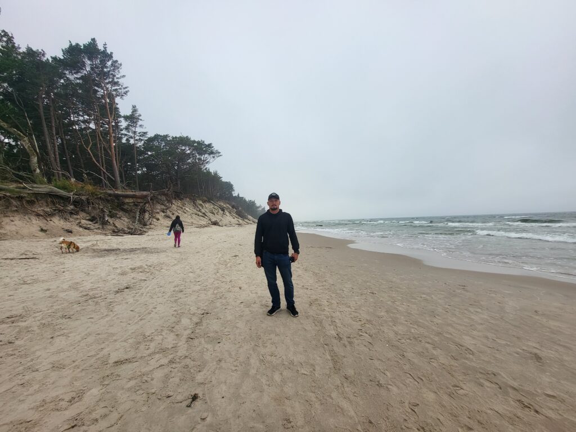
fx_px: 216
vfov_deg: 89.9
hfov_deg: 106.2
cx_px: 288
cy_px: 216
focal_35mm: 13
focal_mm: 1.74
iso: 32
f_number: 2.2
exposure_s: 1/156
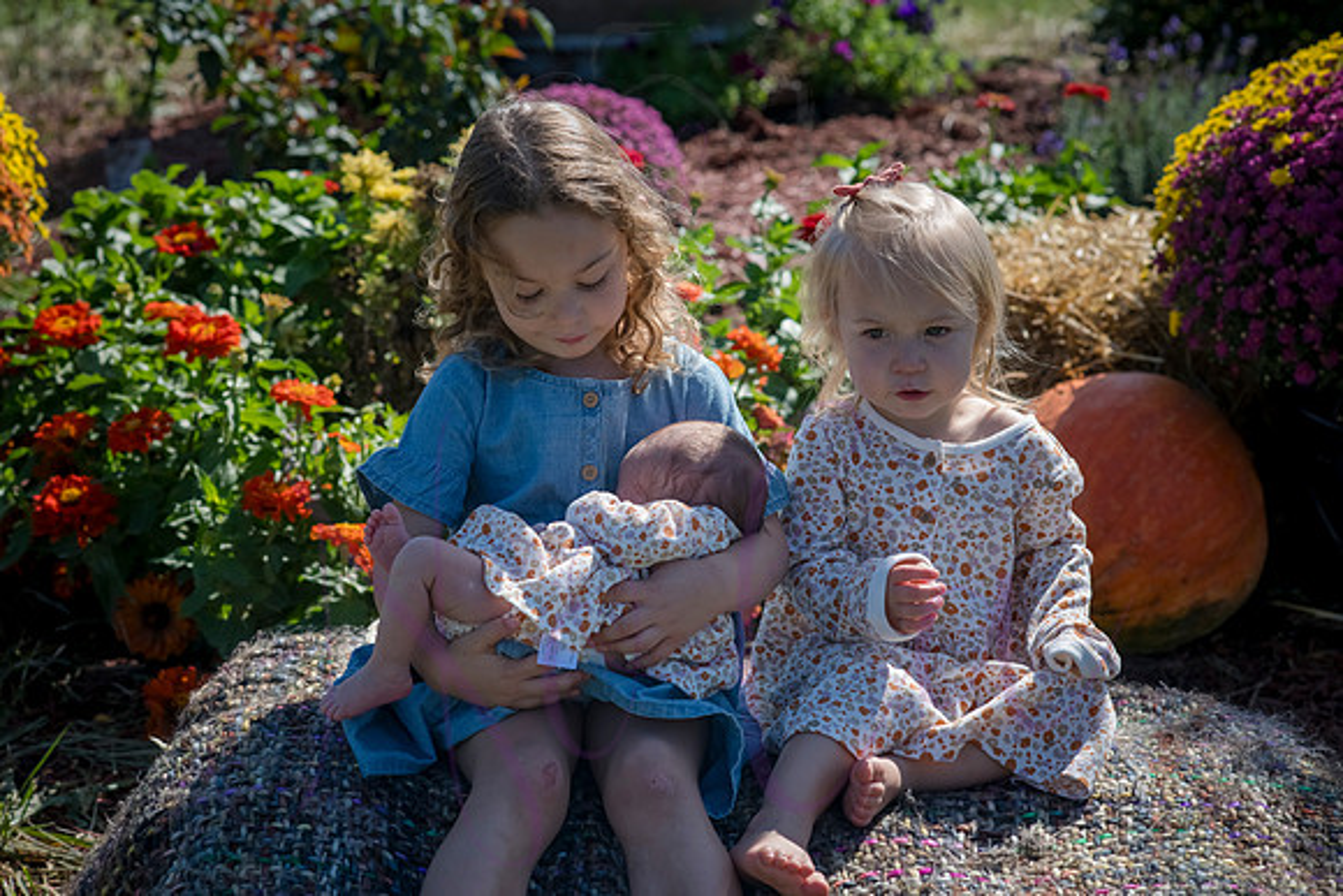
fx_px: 3172
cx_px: 672
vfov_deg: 16.1
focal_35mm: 85
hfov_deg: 23.9
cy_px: 448
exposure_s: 1/1250
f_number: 6.3
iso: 400
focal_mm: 85
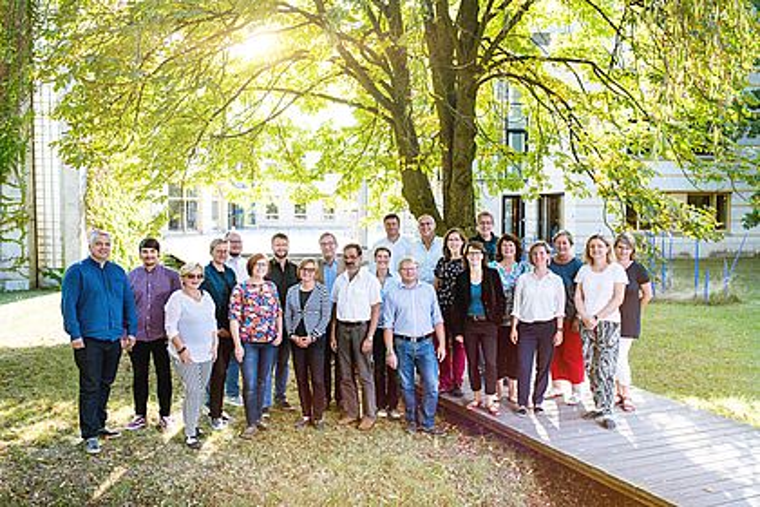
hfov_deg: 54.4
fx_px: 739
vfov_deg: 37.9
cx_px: 380
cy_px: 254
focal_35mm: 35
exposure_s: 1/125
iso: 250
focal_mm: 35
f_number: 4.5
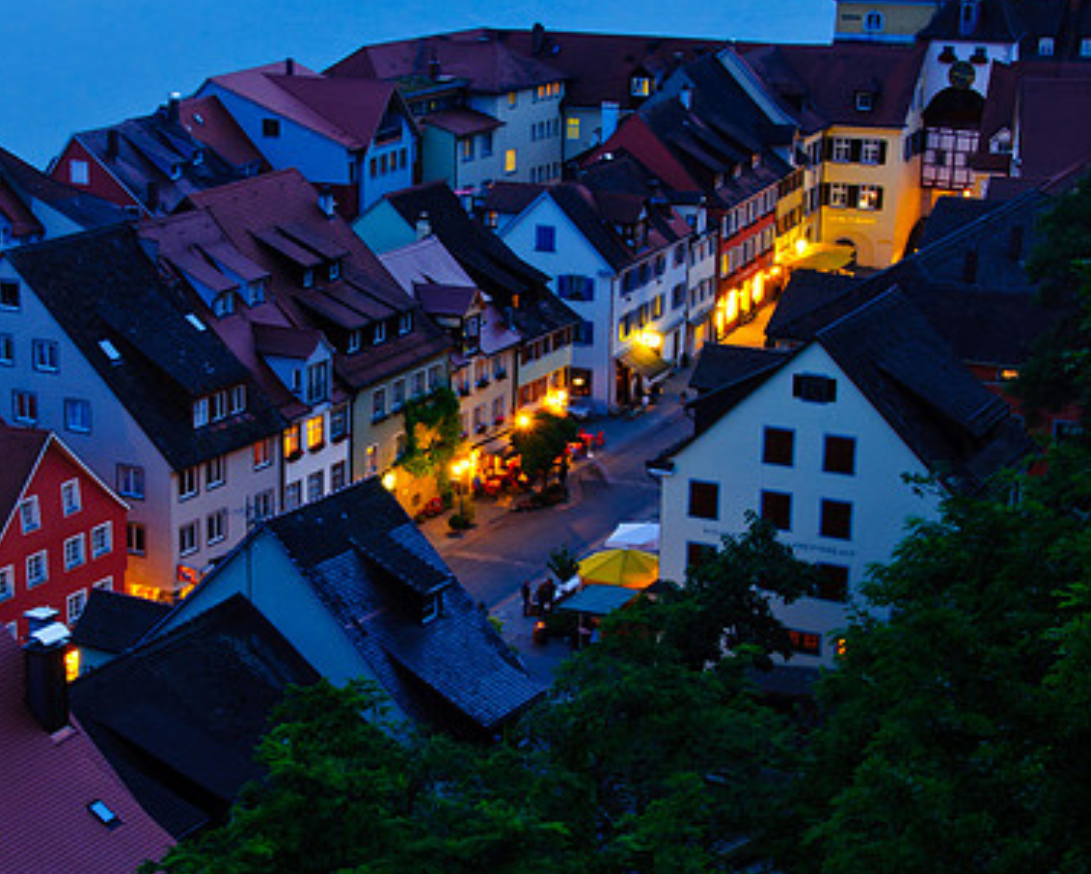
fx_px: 2446
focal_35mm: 76
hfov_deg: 25.1
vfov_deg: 20.3
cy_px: 450
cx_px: 405
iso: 200
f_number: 16
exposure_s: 8
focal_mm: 35
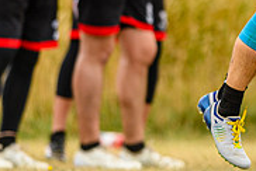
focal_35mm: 2069
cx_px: 352
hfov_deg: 1.0
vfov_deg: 0.7
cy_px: -49
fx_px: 14737
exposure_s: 1/1000
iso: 125
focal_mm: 400
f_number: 3.2
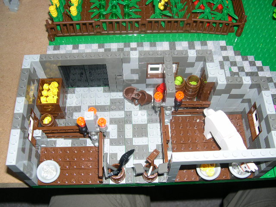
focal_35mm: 38
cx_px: 138
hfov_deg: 49.0
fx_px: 303
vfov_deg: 37.7
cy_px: 104
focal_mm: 8
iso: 100
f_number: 2.8
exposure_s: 1/60
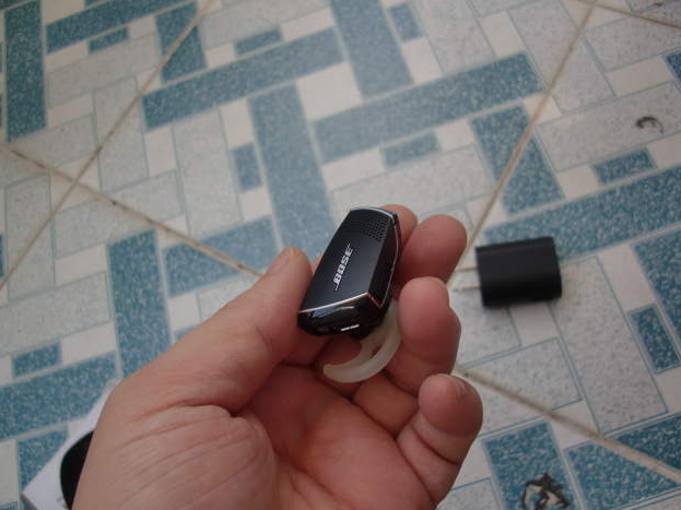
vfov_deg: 38.7
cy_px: 256
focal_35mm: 37
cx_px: 342
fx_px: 728
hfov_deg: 50.1
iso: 64
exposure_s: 1/400
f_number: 2.8
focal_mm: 6.3
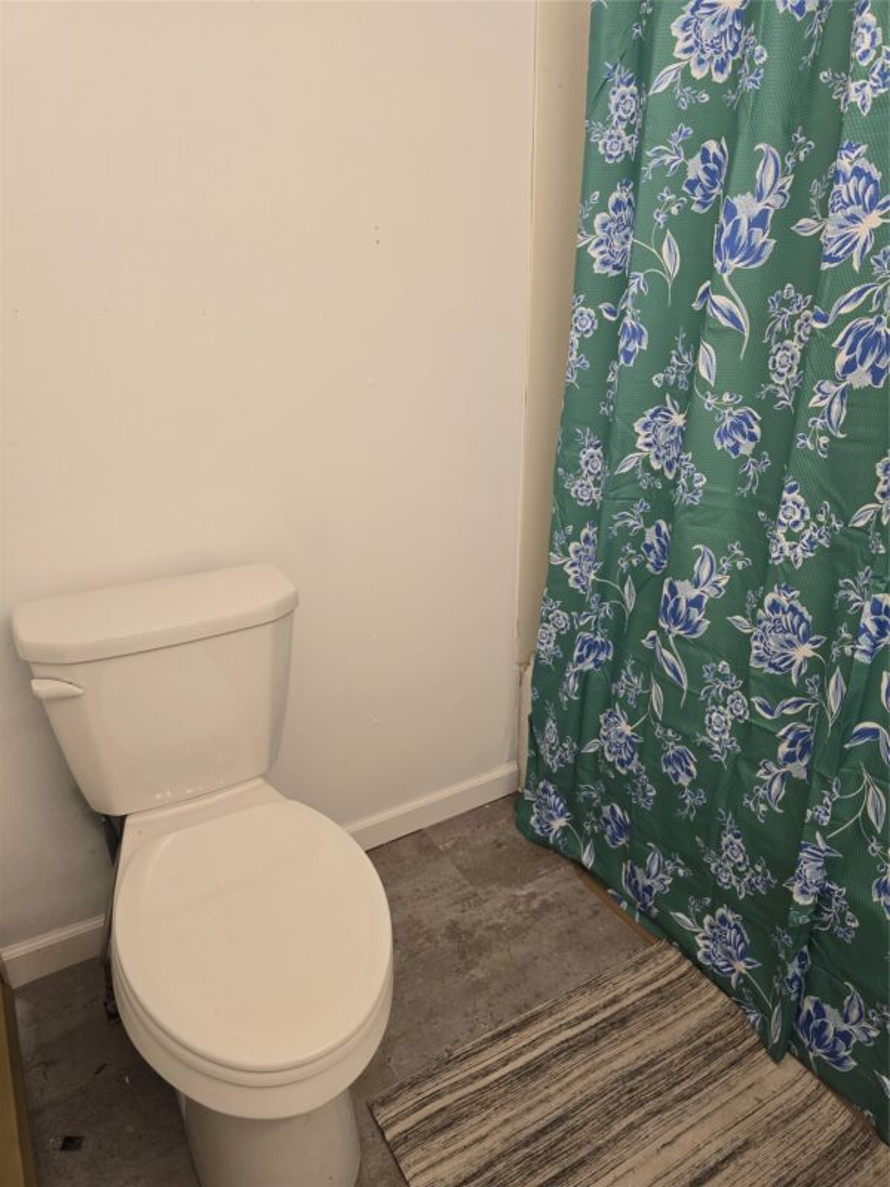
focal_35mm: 23
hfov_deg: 58.9
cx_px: 445
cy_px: 594
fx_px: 788
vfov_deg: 73.9
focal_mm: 6.3
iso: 100
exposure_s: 1/120
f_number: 1.7
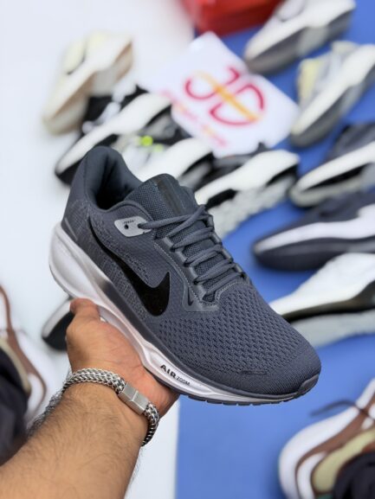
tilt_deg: -55.1
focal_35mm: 48
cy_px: 250
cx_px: 188
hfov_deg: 30.3
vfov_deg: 39.6
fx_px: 693
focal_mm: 6.76
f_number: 1.78
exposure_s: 1/255
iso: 64
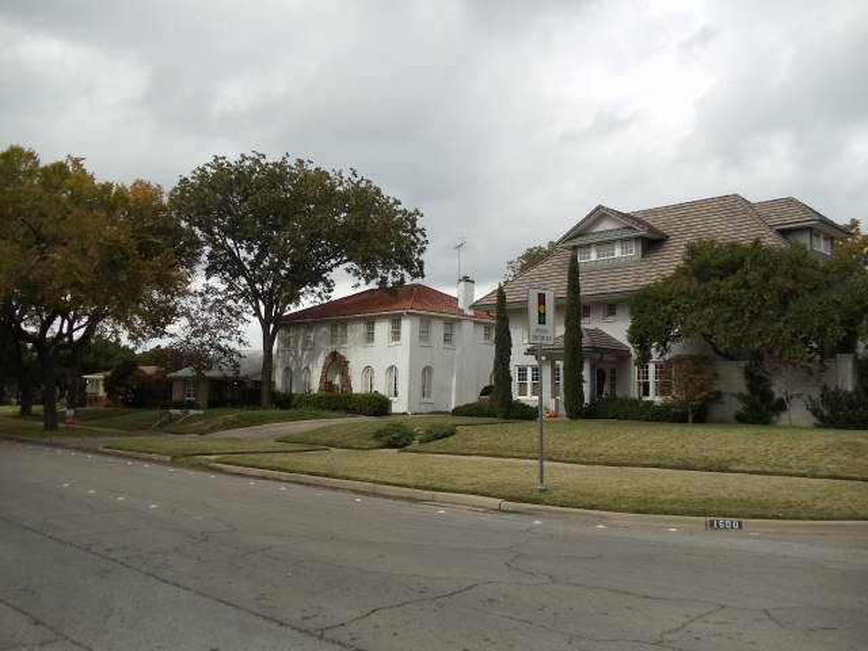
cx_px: 434
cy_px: 326
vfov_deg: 32.9
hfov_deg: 42.9
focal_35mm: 44
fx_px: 1103
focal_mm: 6
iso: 80
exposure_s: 1/125
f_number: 7.1
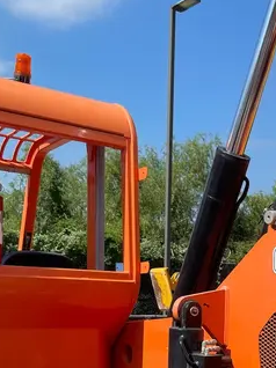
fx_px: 639
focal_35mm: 60
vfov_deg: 30.0
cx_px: 257
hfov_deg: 23.6
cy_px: 366
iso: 50
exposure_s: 1/4000
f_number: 1.6
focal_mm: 4.2
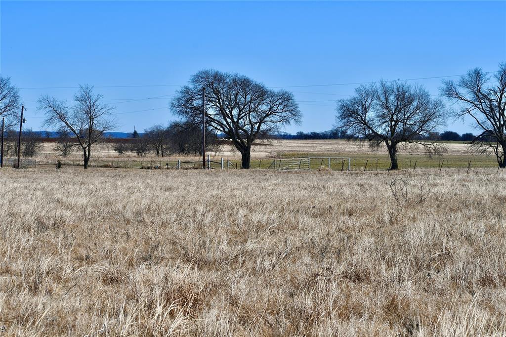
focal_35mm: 105
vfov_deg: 13.0
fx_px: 1475
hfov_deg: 19.5
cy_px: 168
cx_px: 253
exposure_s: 1/400
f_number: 10
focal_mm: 70
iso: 100
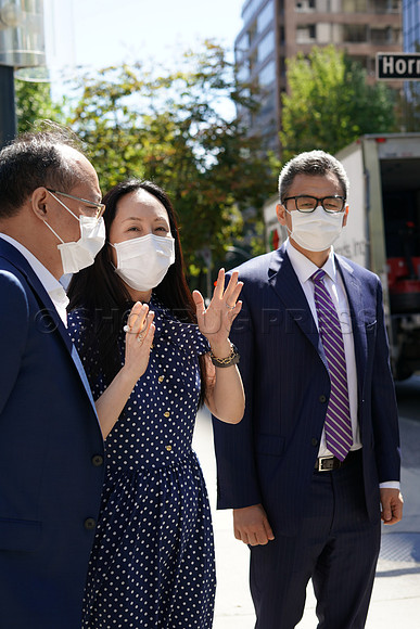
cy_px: 314
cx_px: 210
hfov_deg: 27.0
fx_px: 874
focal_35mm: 50
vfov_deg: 39.6
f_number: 4
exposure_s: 1/500
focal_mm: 50
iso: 200
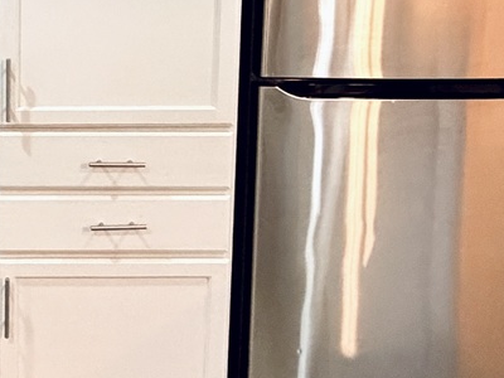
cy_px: 49
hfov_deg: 29.3
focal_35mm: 60
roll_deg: +0.1
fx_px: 874
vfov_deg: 23.8
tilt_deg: -7.4
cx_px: -40
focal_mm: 2.22
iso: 800
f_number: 2.2
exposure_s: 1/60
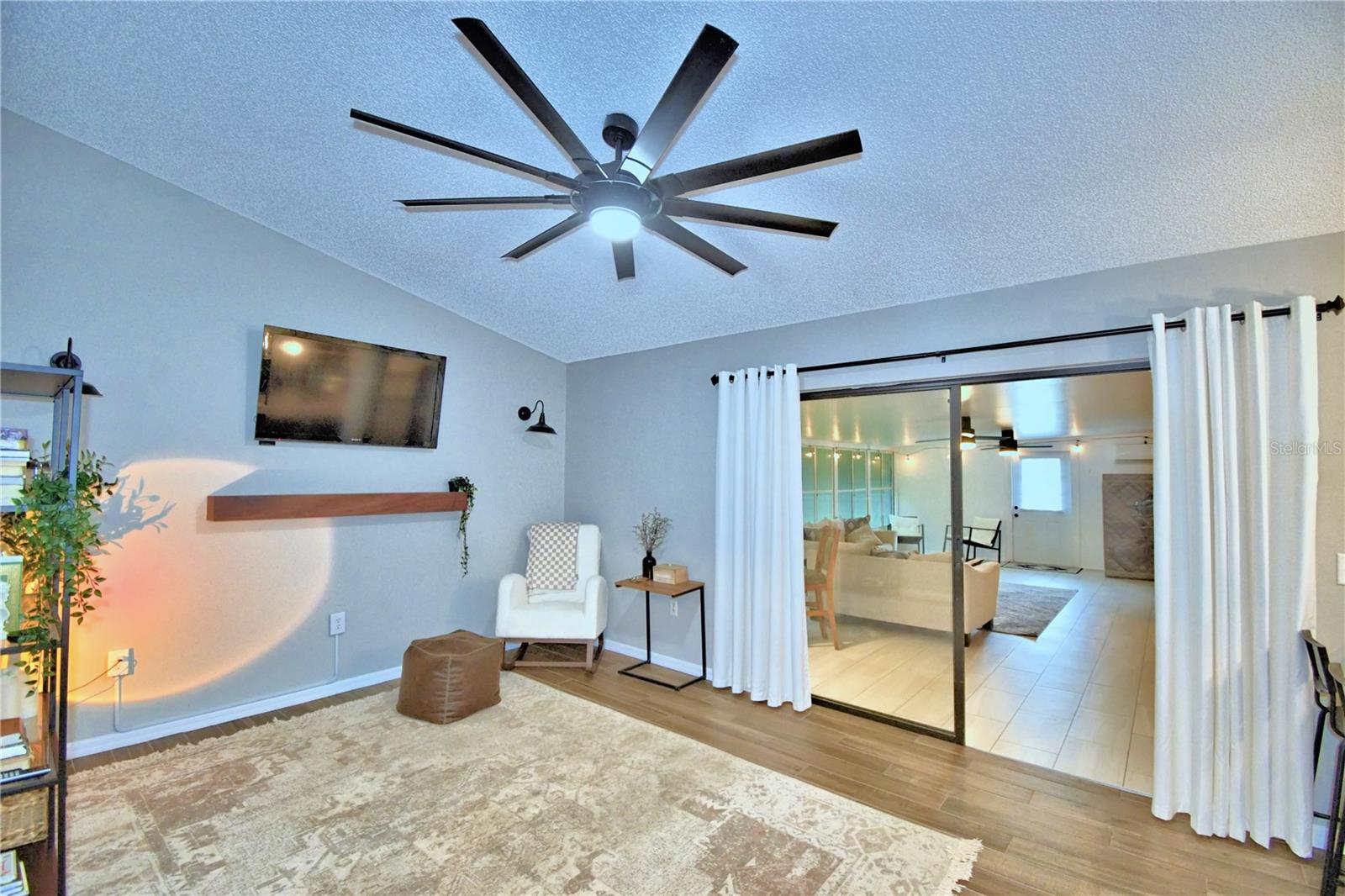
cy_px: 448
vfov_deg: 77.3
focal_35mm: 15
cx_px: 672
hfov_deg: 100.4
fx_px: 560
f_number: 4.5
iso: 900
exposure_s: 1/30
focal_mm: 10
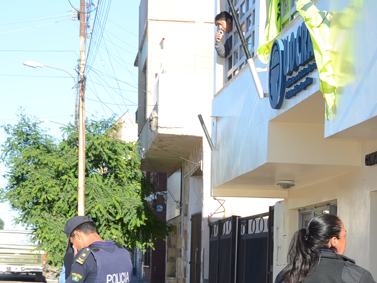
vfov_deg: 12.7
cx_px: 340
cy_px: 205
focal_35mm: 116
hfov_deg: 16.7
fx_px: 1264
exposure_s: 1/320
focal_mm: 32
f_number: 4
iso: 100
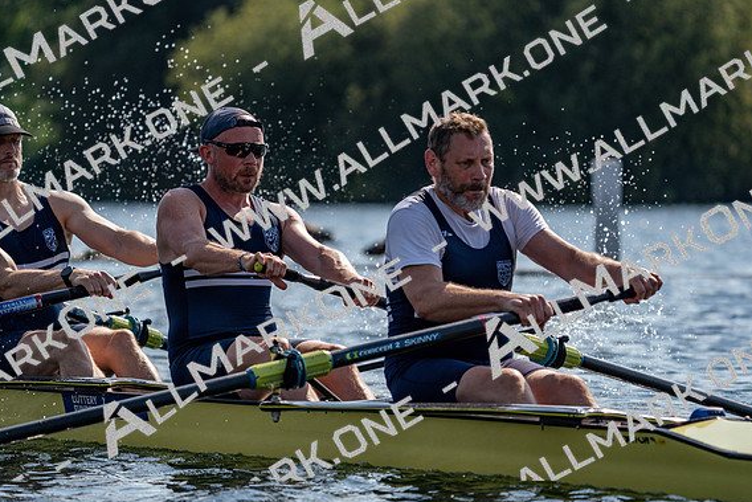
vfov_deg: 4.9
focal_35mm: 281
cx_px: 372
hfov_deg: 7.3
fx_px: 5871
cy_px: 254
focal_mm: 275
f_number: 5.6
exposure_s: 1/1600
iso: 200
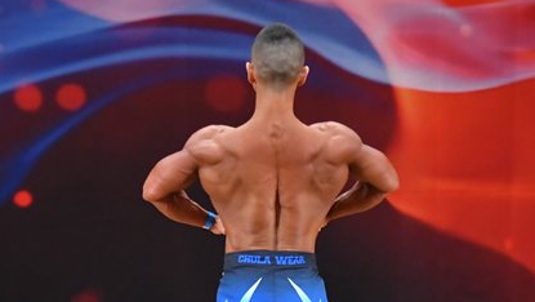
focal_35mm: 469
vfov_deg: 2.6
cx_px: 302
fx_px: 6657
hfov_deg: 4.6
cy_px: 276
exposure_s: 1/400
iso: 3200
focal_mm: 160
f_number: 5.6
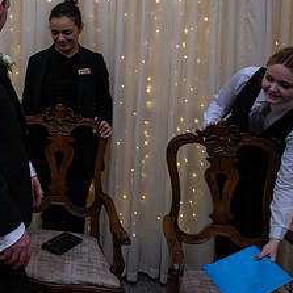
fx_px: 508
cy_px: 77
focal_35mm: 53
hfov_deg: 28.4
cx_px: -51
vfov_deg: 31.7
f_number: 3.5
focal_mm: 24
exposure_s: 1/160
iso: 800
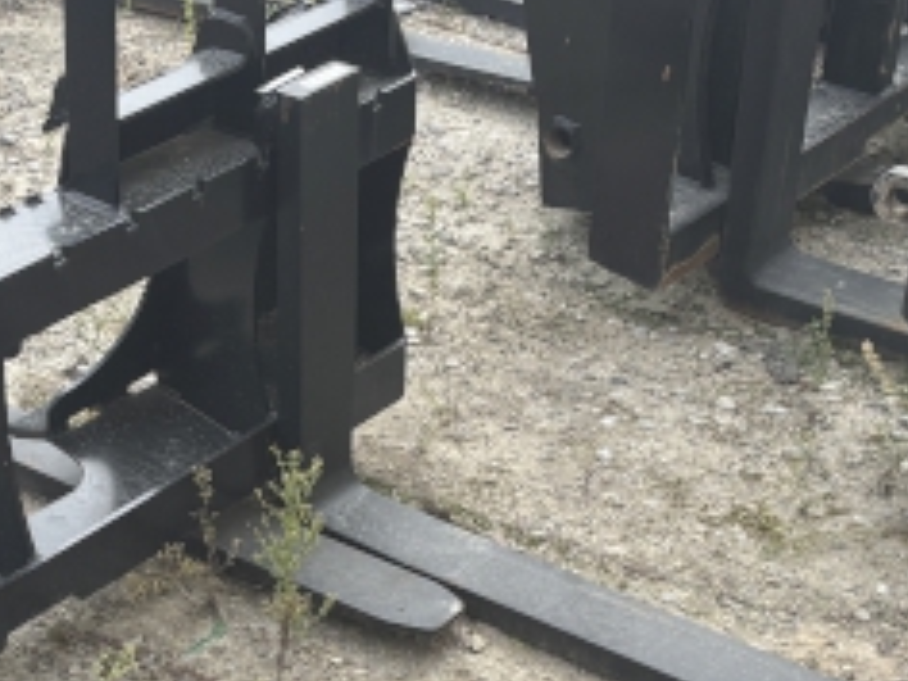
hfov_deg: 22.2
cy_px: 562
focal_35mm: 88
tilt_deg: -32.6
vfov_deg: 16.6
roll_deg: -2.4
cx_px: 323
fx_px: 2308
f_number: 1.6
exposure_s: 1/1220
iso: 50
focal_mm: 5.96
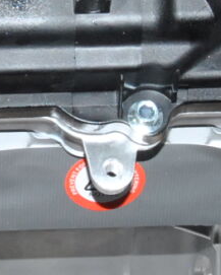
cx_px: -32
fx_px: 1765
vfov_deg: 8.9
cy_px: 47
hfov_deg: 7.1
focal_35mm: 216
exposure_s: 1/200
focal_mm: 26
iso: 800
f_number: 16
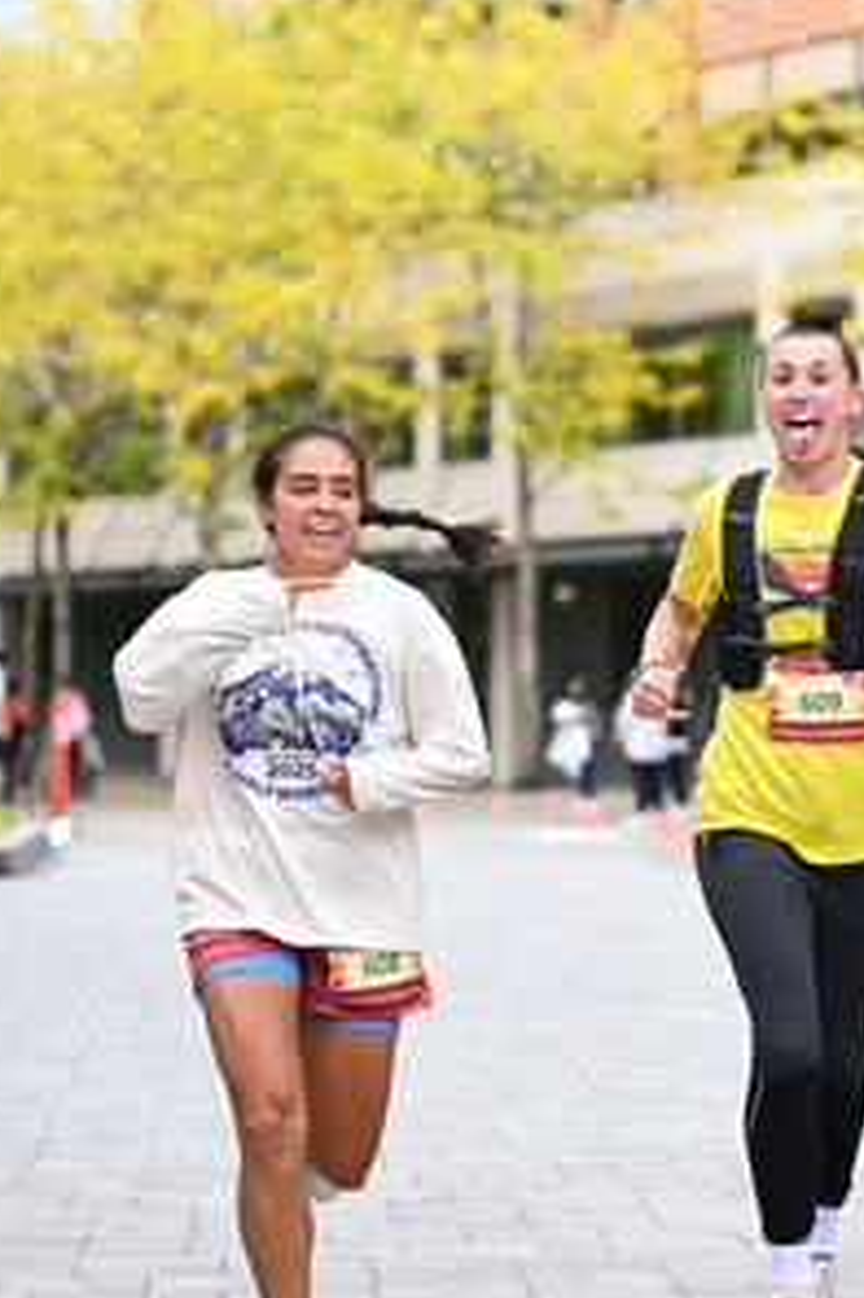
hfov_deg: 8.7
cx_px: 664
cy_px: 614
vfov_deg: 13.0
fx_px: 5694
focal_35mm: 158
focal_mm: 85
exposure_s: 1/2000
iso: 640
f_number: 2.8
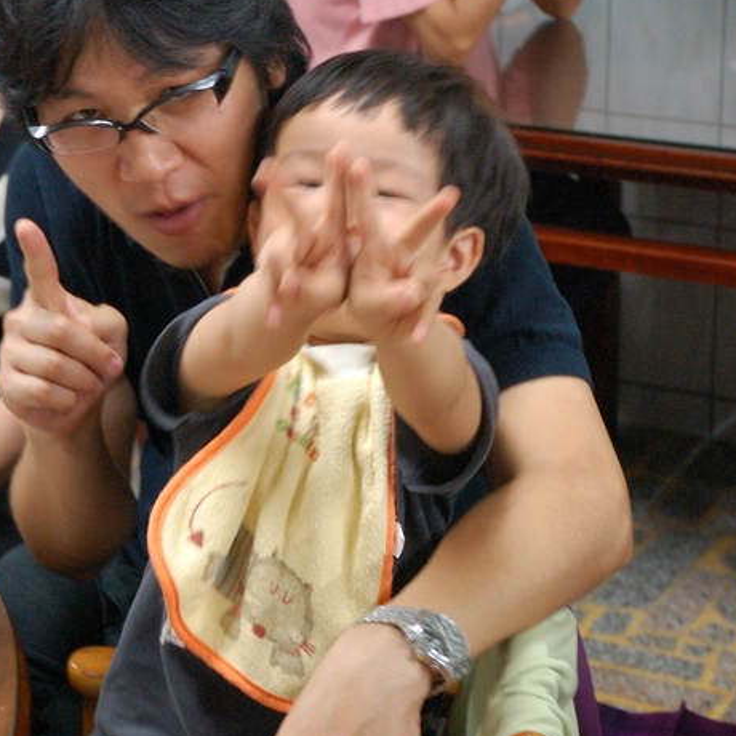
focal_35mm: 88
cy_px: 343
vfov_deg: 19.7
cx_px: 366
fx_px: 2116
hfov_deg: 19.7
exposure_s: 1/13
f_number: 4
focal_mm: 31
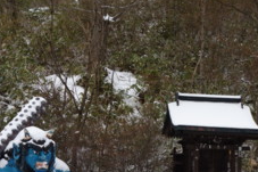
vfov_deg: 13.4
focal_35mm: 101
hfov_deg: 20.0
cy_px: 147
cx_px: 214
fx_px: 723
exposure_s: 1/250
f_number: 5.6
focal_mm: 18.88
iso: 200
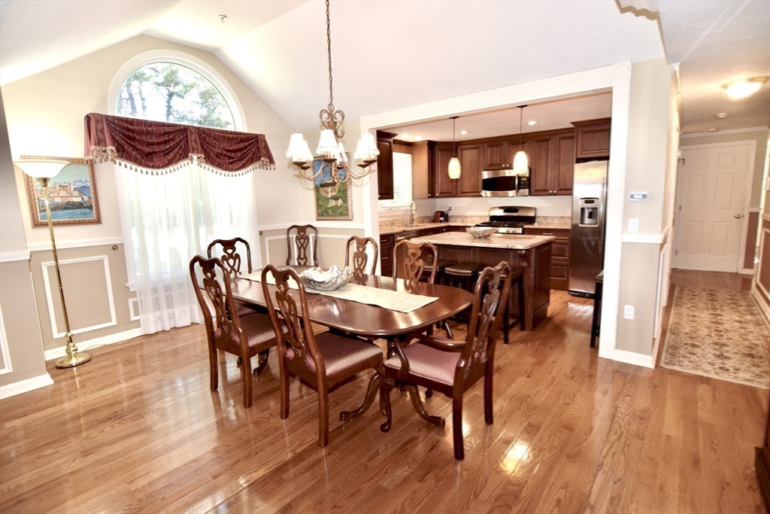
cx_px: 385
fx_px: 353
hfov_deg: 95.0
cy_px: 257
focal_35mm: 16
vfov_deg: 72.1
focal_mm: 11
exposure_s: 1/80
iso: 800
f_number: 4.5
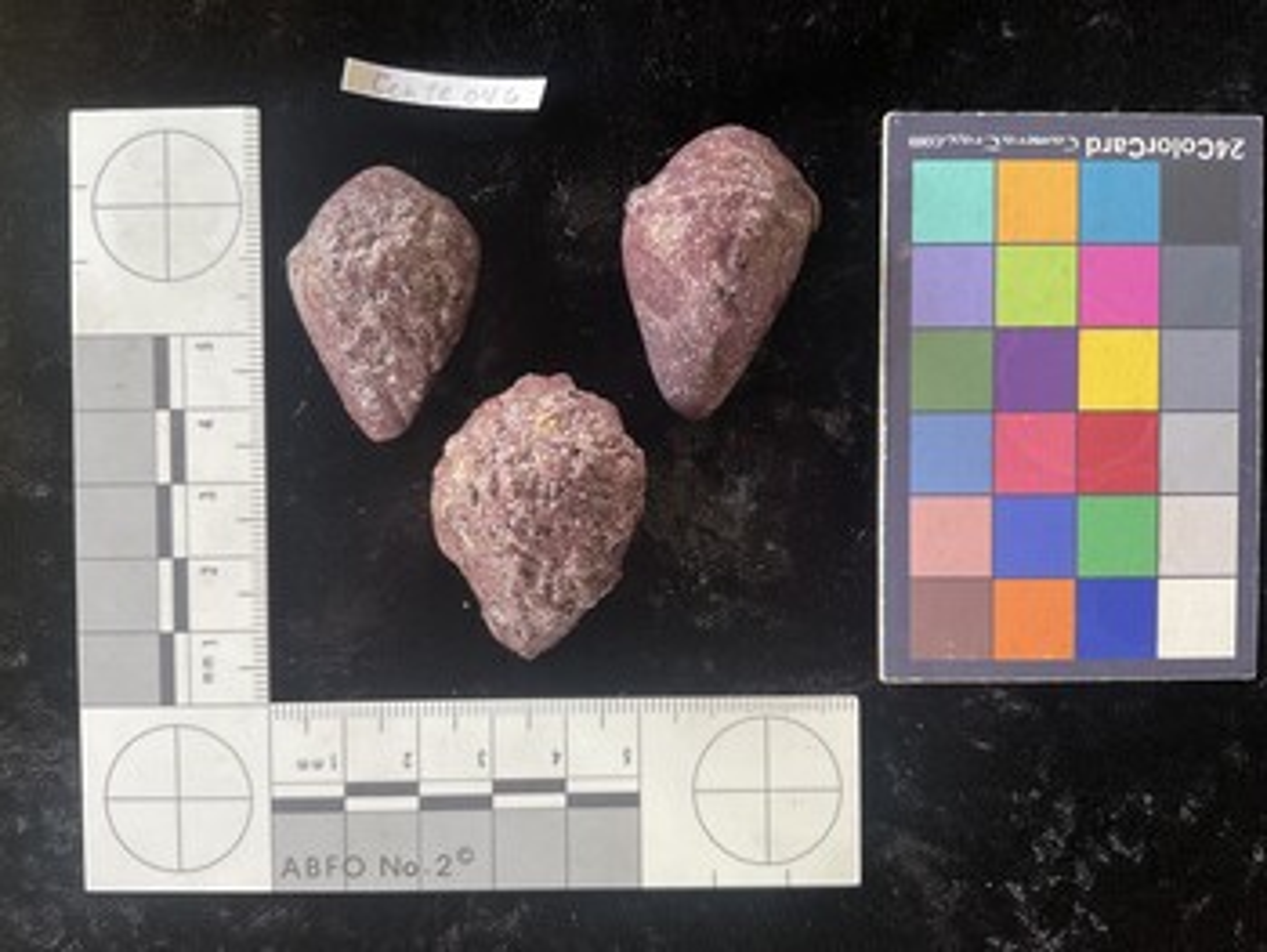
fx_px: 1062
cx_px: 634
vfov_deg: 48.3
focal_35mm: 29
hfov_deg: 61.6
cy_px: 476
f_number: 1.8
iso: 80
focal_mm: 3
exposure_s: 1/60
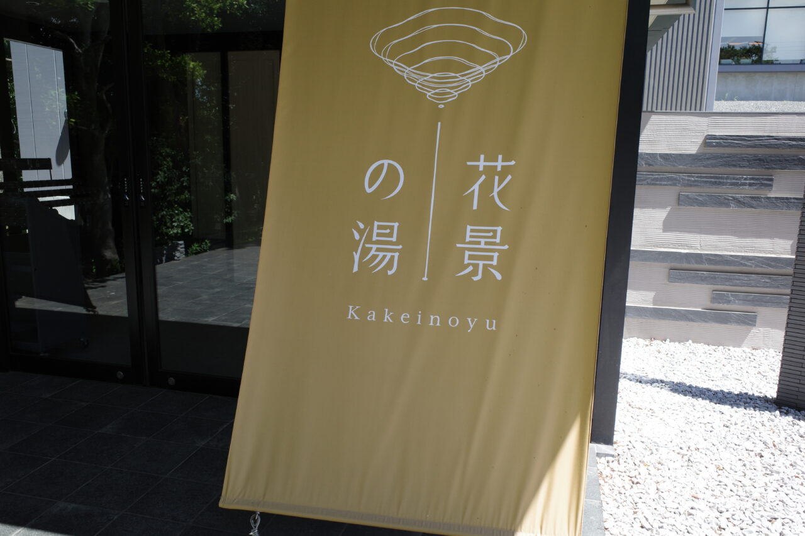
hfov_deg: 65.5
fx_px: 626
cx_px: 402
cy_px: 268
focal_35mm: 28
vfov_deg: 46.4
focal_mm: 18.3
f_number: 4.5
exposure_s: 1/320
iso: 200
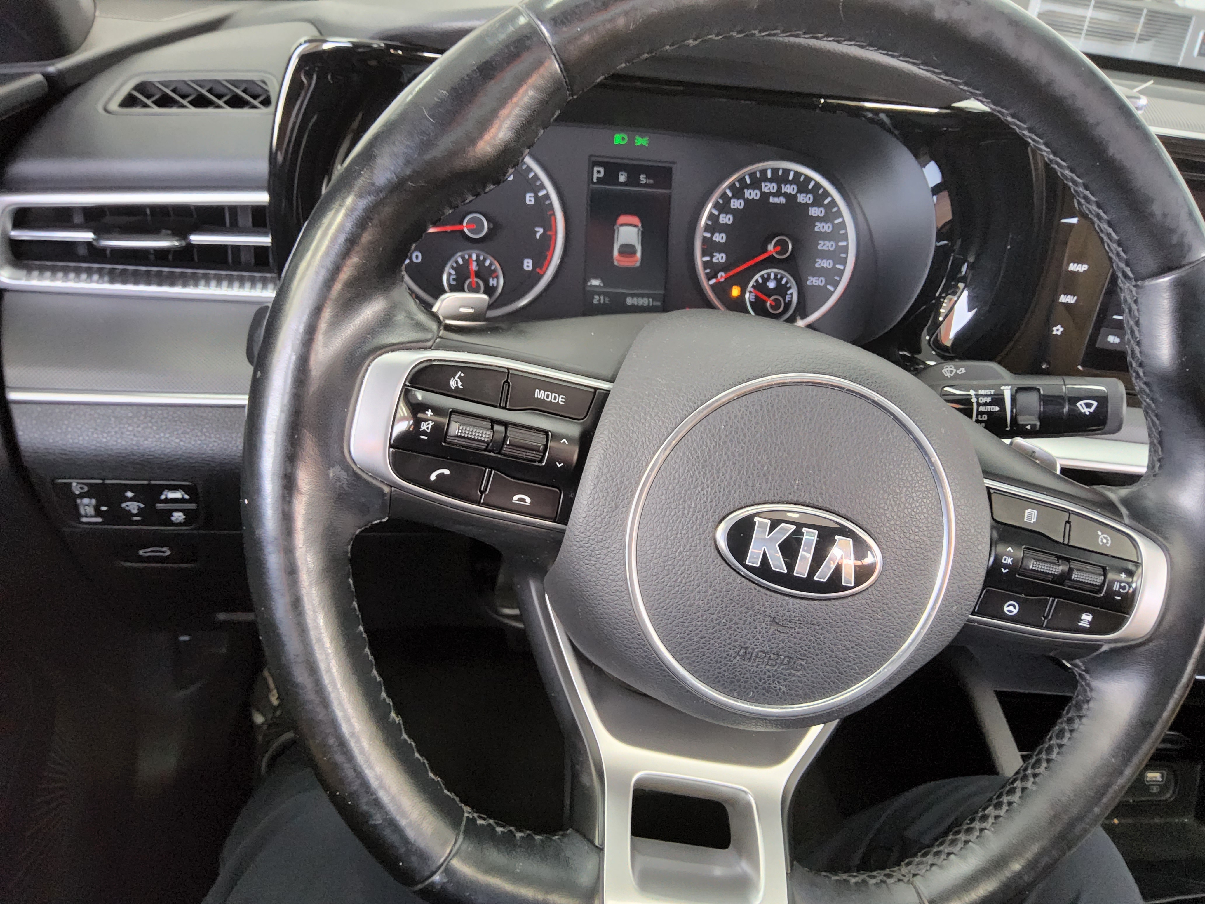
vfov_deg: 54.9
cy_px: 452
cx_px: 602
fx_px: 870
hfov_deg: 69.4
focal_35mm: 25
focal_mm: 3.08
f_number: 2
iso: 800
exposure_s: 1/120
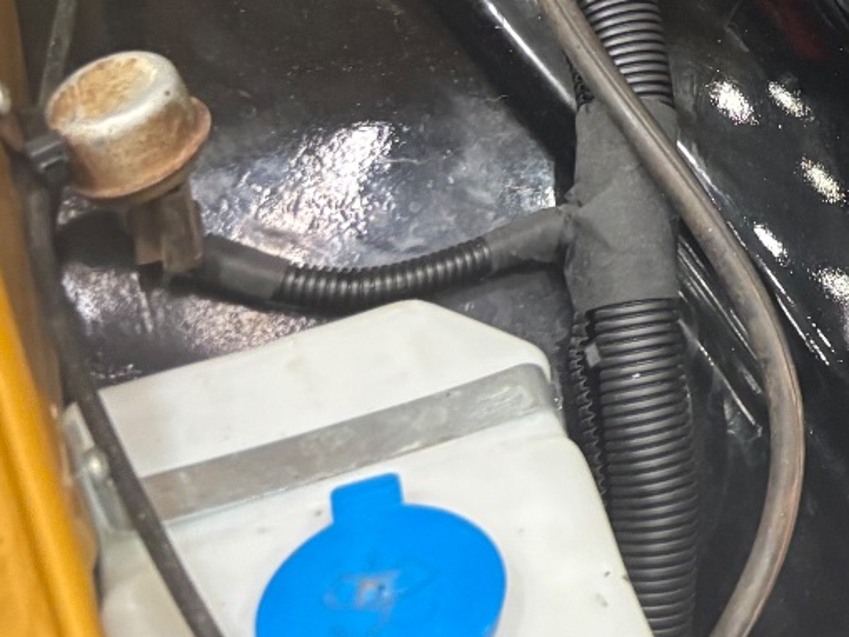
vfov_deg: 13.9
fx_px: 2404
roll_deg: -1.4
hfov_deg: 16.8
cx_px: 1498
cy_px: -400
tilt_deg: -35.6
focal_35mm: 98
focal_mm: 5.96
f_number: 1.6
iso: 160
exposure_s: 1/50
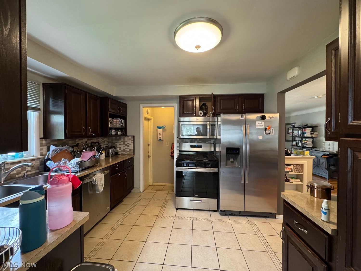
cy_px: 136
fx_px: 146
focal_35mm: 14
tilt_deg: -1.6
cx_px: 180
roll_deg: +0.2
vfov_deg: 85.7
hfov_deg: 102.1
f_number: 2.2
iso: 500
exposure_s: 1/60
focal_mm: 2.22
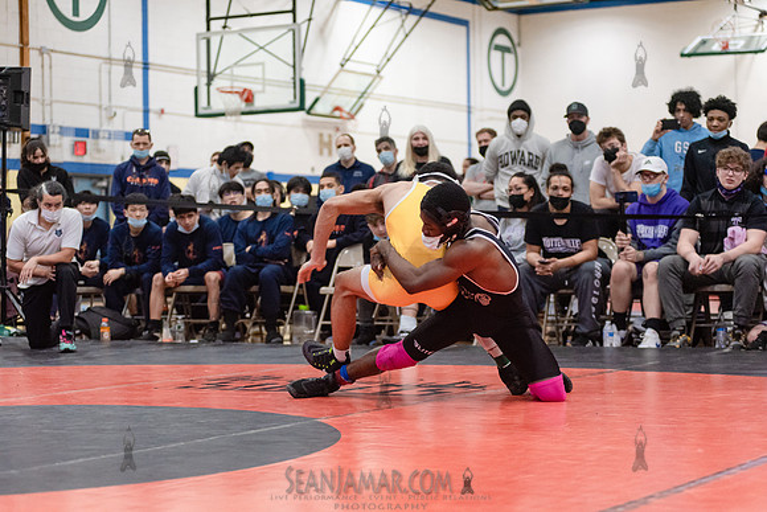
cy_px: 256
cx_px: 384
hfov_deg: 25.4
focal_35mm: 80
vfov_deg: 17.1
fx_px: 1705
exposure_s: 1/400
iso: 4000
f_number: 3.5
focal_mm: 80
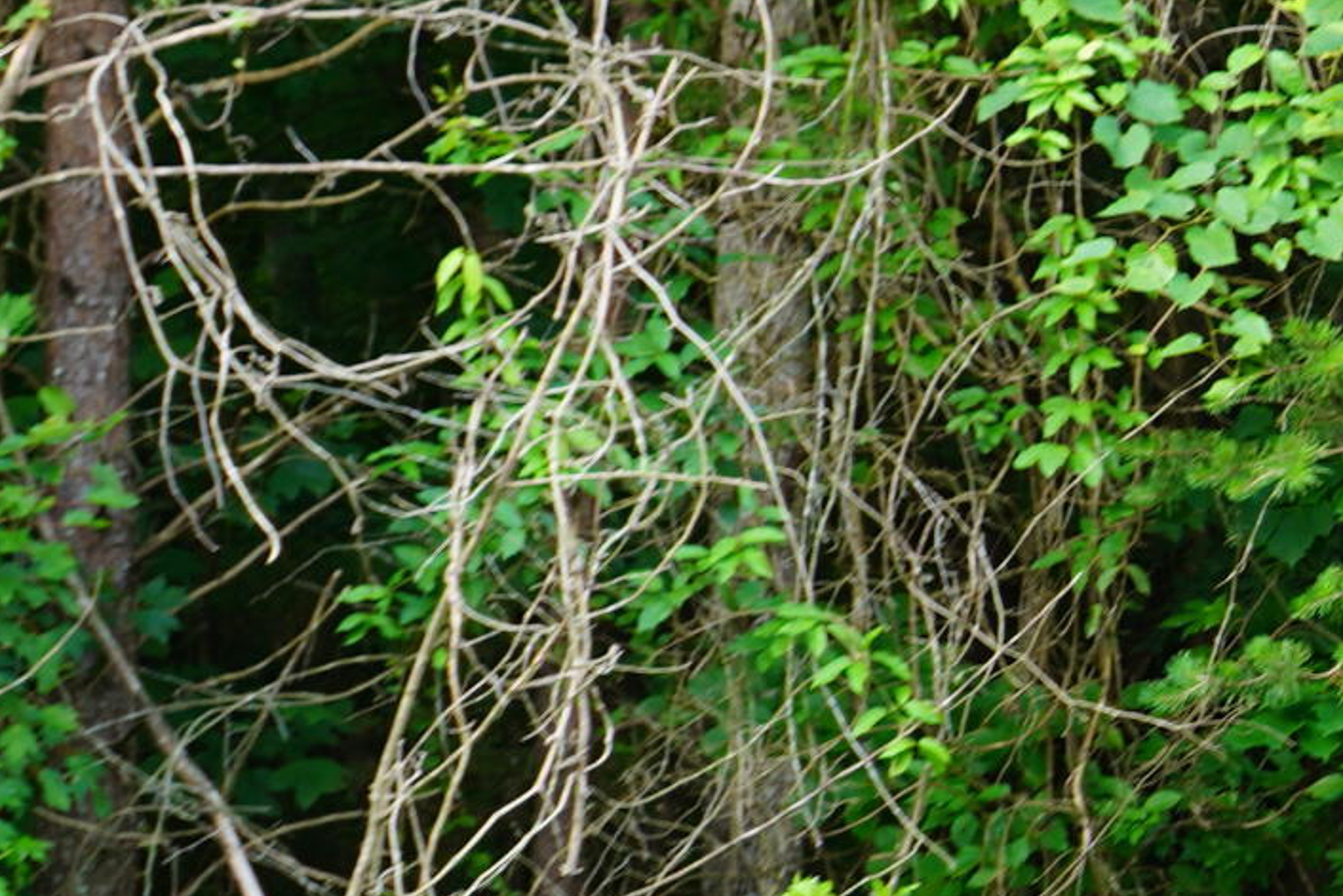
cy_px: 603
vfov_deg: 11.5
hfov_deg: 15.3
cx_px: 2281
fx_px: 4440
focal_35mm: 119
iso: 125
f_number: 4
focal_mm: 28
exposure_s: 1/60
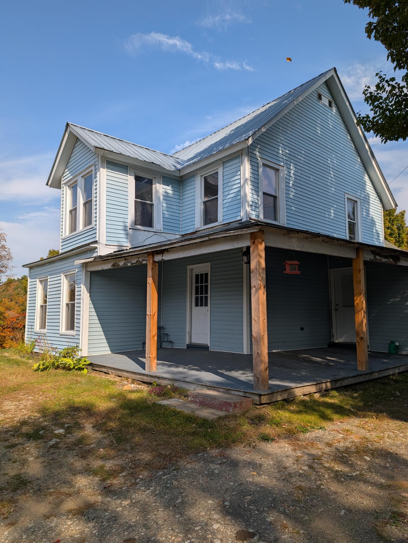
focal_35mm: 24
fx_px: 376
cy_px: 272
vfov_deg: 71.5
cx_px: 204
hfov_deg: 56.9
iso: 21
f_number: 1.68
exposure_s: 1/1689
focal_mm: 6.9
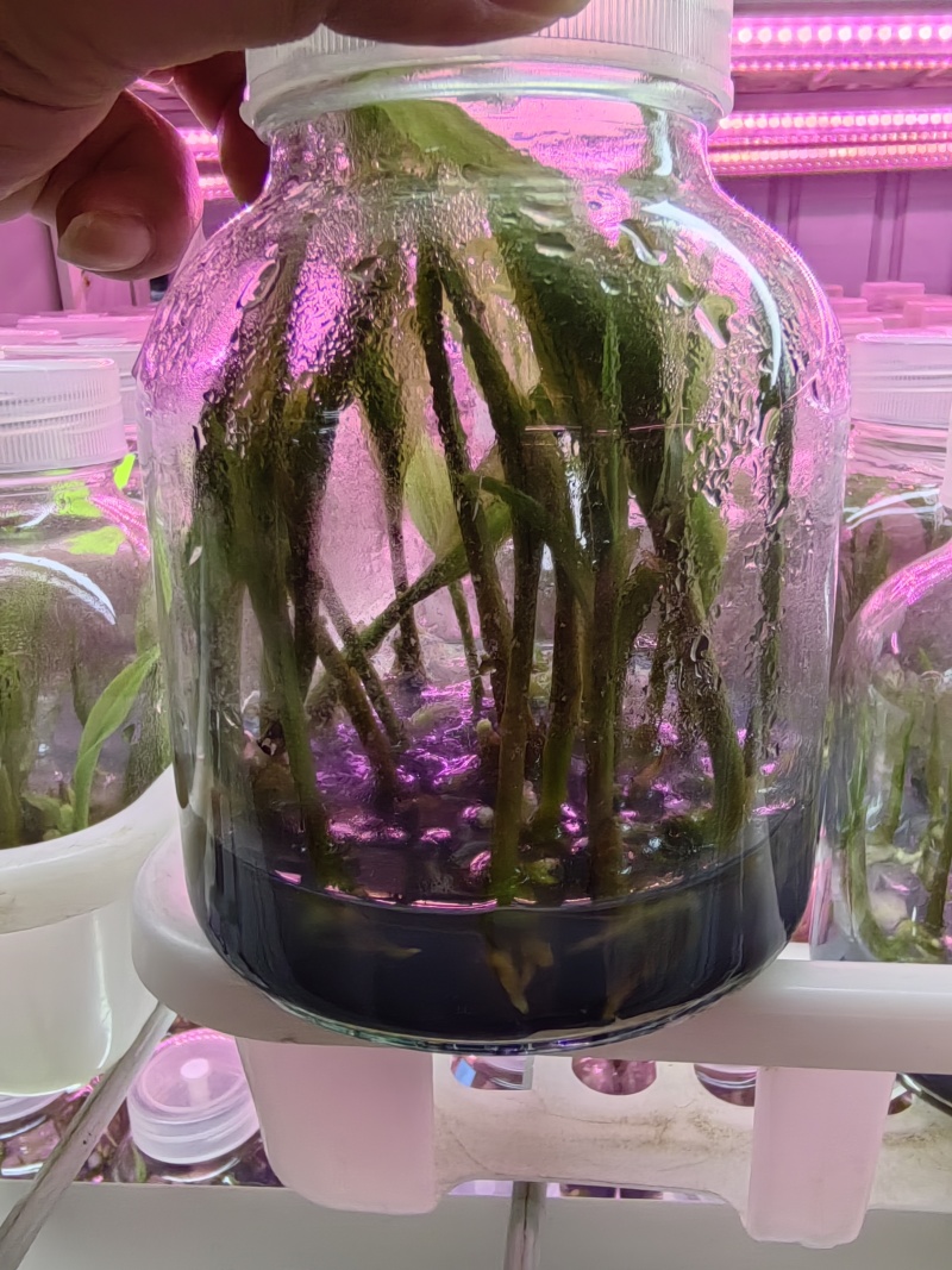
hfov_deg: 51.3
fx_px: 990
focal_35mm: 27
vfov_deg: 65.3
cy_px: 635
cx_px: 476
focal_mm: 1.68
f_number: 2.2
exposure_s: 1/214
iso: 50
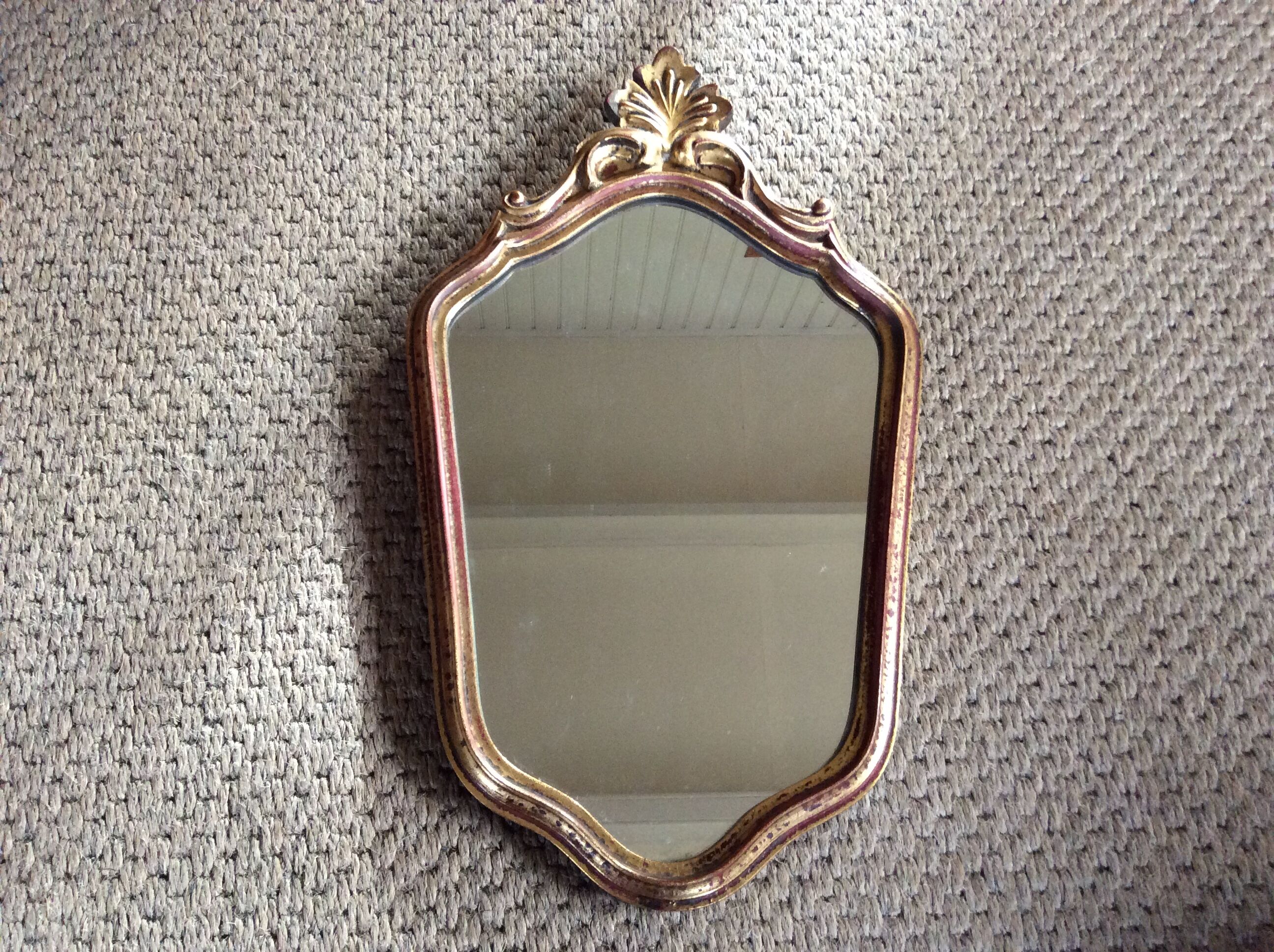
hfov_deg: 56.9
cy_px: 476
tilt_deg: -68.6
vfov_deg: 44.1
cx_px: 637
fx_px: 1176
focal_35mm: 32
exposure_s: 1/25
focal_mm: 3.3
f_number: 2.4
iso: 160
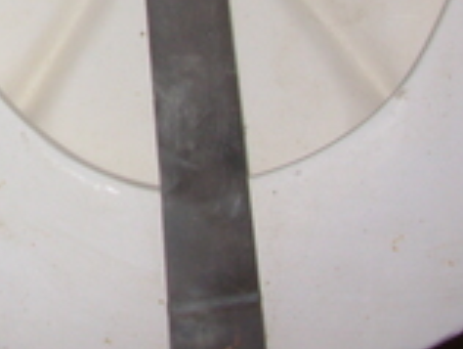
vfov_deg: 12.4
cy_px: -158
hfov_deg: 16.2
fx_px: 1527
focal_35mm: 114
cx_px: -171
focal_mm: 6.3
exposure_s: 1/32
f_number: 2.9
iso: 50
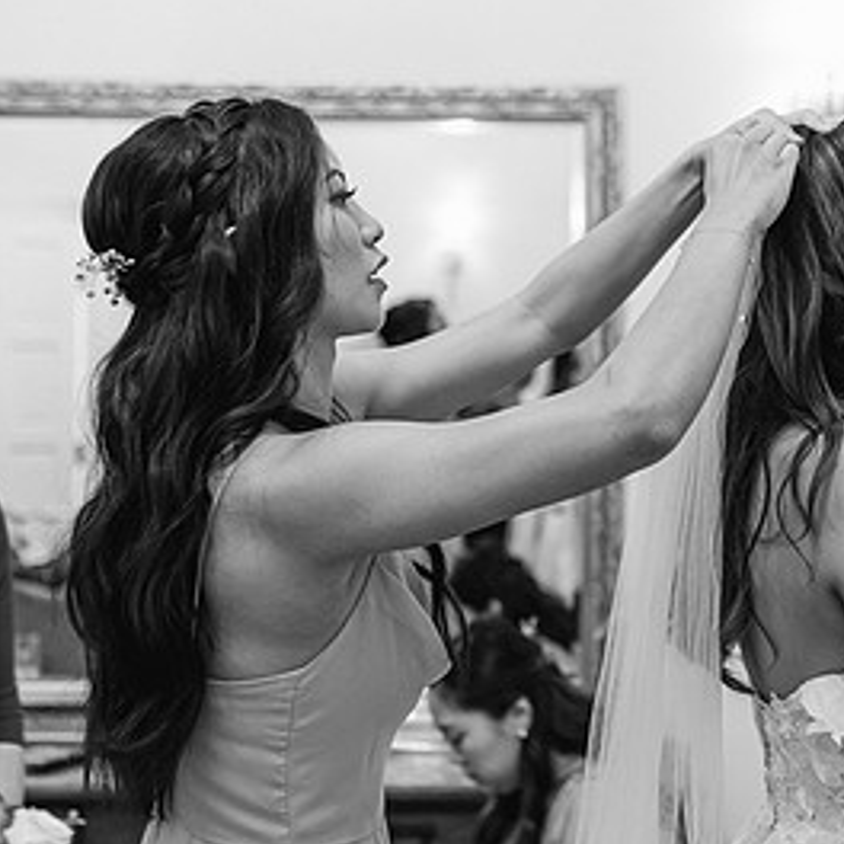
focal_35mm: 74
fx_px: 2041
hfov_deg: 23.1
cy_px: 344
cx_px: 627
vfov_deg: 23.3
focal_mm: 35
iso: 720
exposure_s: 1/125
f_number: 2.2
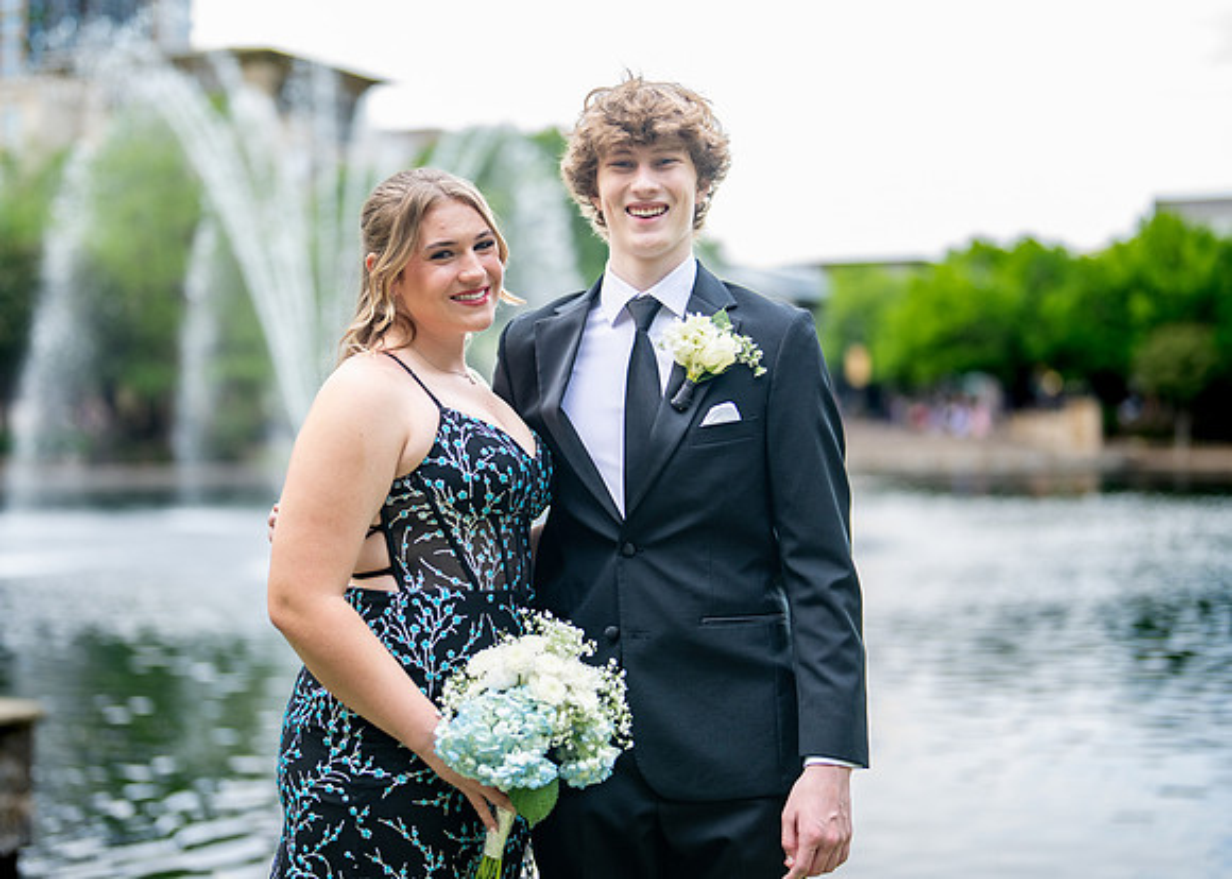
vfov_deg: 23.3
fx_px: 2130
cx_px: 569
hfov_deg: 32.2
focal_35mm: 61
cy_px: 389
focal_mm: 50
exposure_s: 1/800
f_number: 1.2
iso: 160
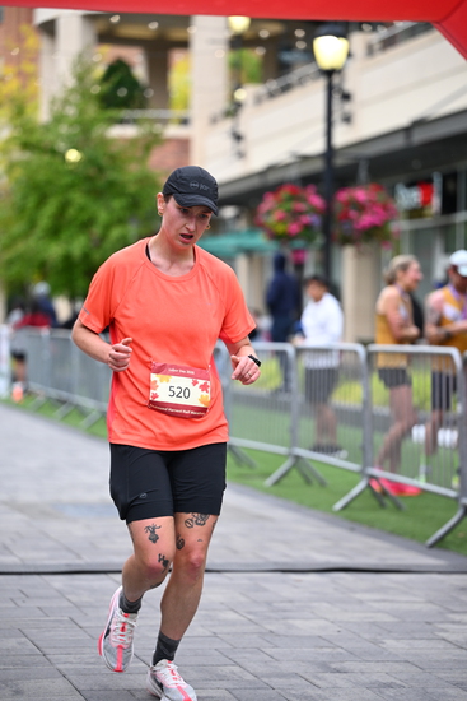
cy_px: 350
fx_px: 2139
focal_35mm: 110
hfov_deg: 12.5
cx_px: 234
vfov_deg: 18.6
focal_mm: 110
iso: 1000
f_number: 2.8
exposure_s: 1/1600
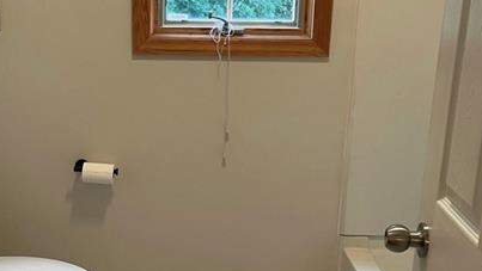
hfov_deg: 38.3
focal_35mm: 54
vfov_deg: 22.2
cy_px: 181
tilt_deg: -15.7
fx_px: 690
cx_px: 184
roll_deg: -0.7
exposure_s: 1/60
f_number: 1.6
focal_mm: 5.1
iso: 100
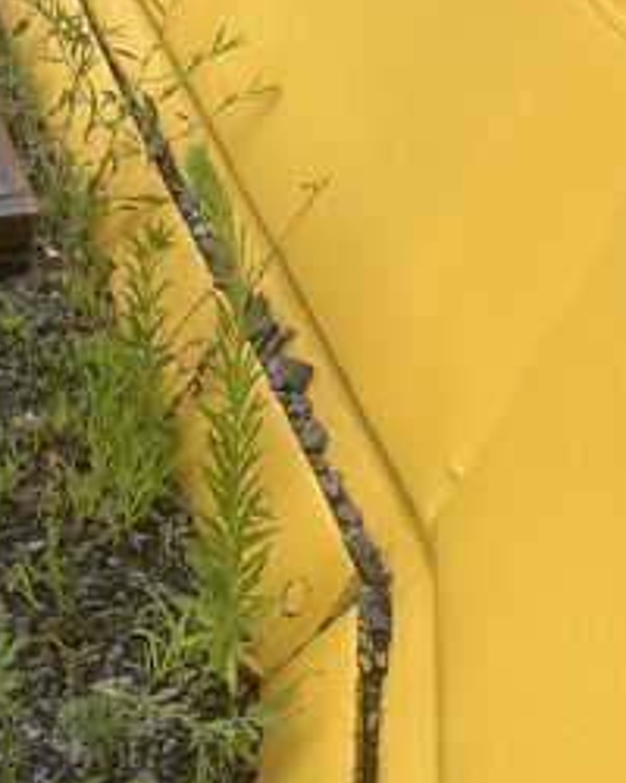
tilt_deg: -33.1
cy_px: 316
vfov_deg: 24.4
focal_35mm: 78
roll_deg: -4.8
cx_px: 413
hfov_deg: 19.6
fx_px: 1806
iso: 50
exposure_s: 1/1497
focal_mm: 5.1
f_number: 1.6
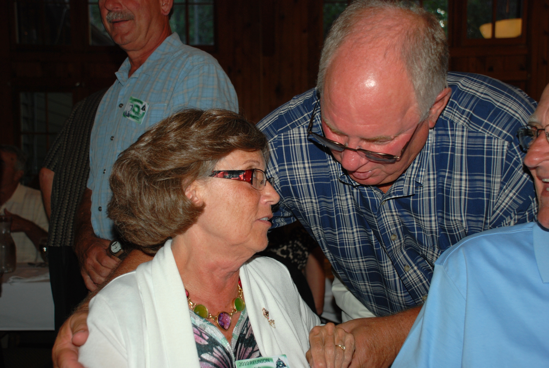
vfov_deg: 29.0
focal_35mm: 46
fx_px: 710
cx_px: 274
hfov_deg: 42.3
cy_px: 184
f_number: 4.2
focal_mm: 31
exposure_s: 1/60
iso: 200
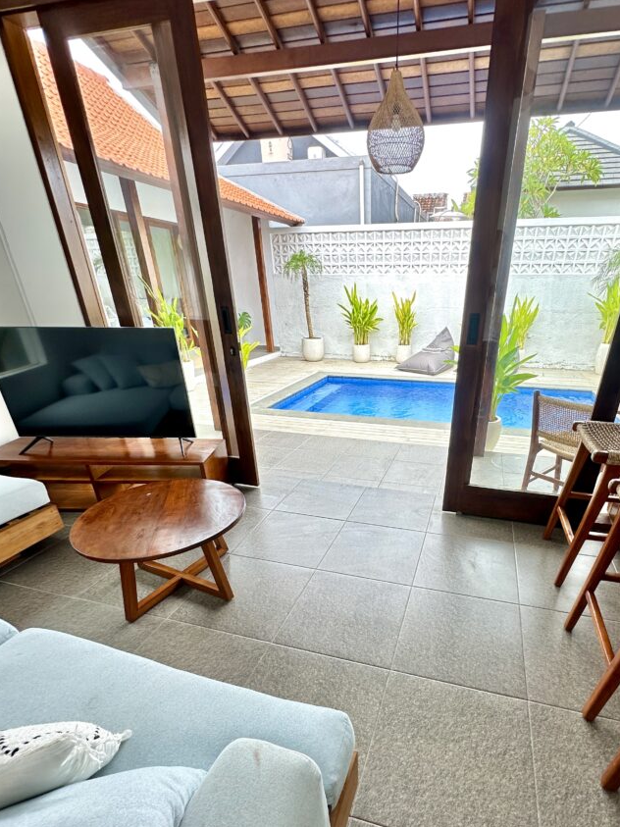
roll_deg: -1.0
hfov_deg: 73.9
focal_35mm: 17
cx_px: 372
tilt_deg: -27.6
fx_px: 406
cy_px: 501
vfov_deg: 89.7
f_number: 2.2
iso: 40
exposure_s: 1/123
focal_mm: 2.22
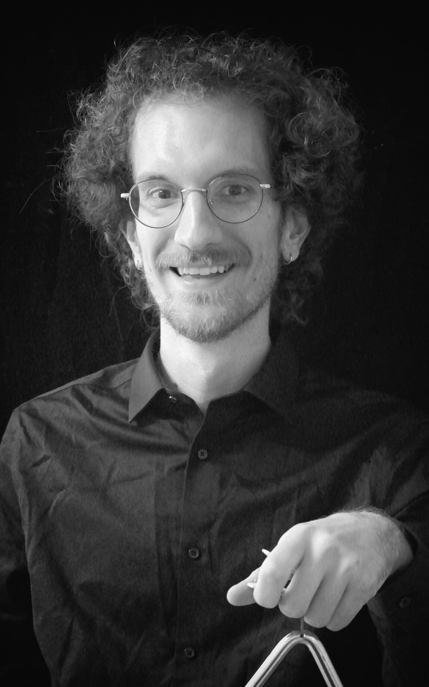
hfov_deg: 13.8
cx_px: 227
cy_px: 367
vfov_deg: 21.9
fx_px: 1777
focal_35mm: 95
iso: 6400
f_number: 3.8
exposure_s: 1/40
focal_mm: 30.9
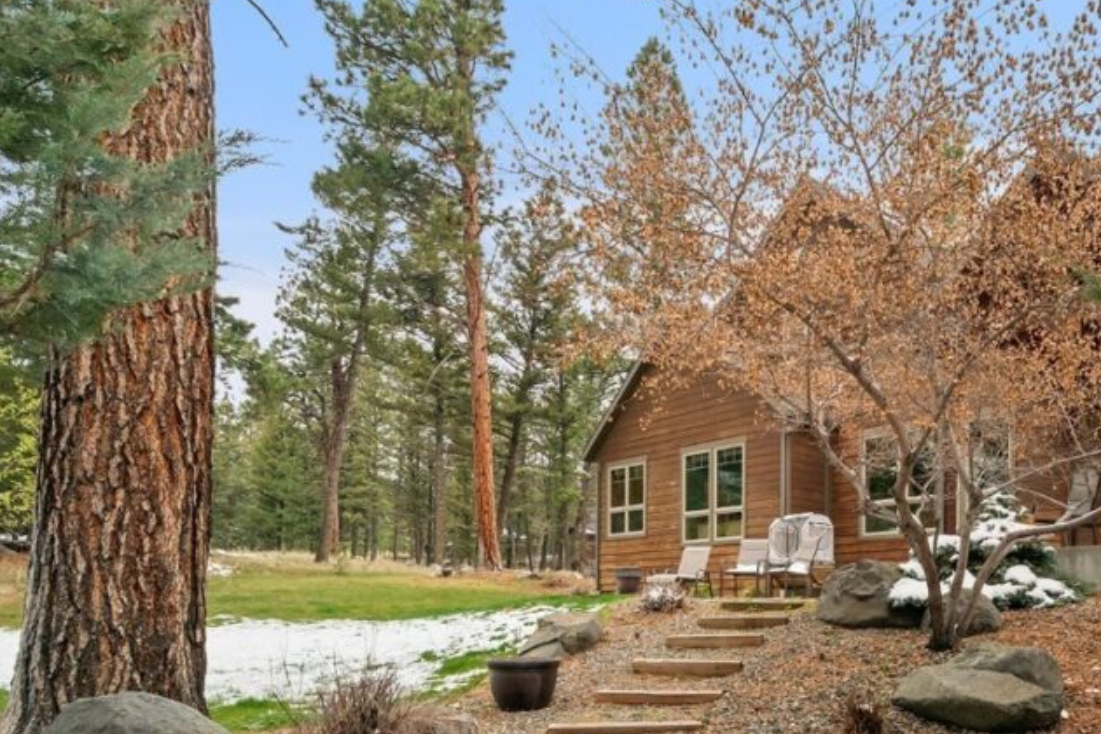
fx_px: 795
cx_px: 821
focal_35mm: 26
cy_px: 434
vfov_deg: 49.3
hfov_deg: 65.3
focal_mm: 16
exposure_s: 1/400
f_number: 8
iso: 640
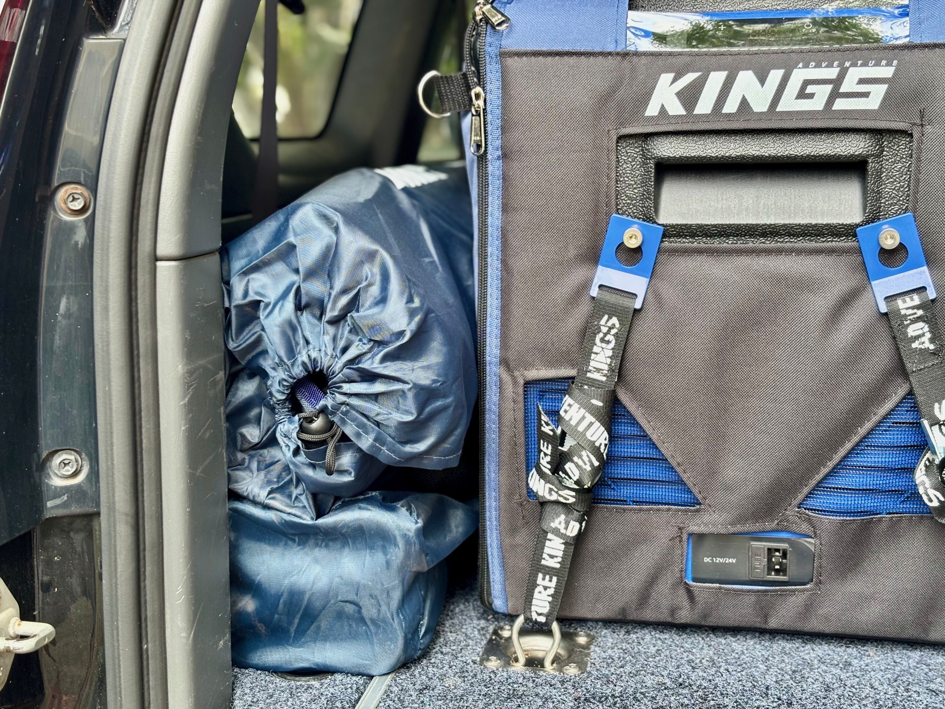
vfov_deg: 28.0
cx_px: 472
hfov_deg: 36.8
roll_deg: +0.2
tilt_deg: -9.2
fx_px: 1420
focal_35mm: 52
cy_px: 354
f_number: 1.6
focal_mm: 5.96
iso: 64
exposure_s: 1/60
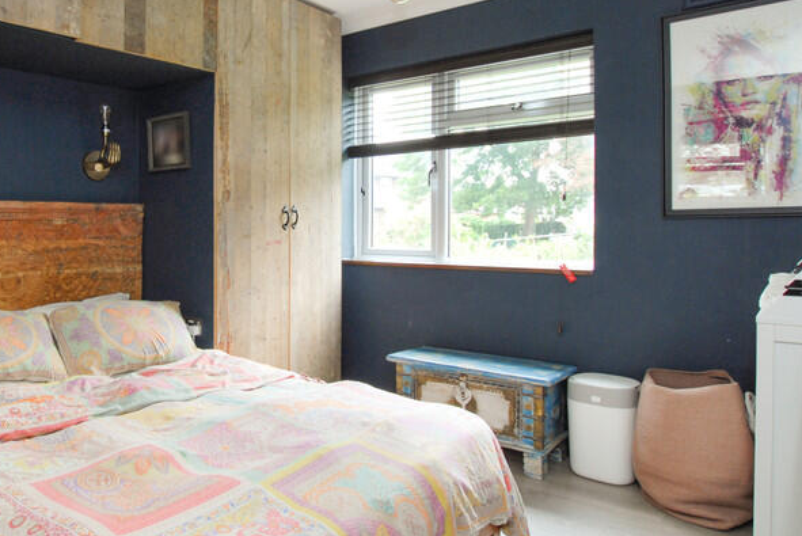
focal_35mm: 26
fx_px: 580
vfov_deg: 49.3
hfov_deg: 66.6
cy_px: 211
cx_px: 240
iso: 200
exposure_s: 1/8
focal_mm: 10
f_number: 5.6
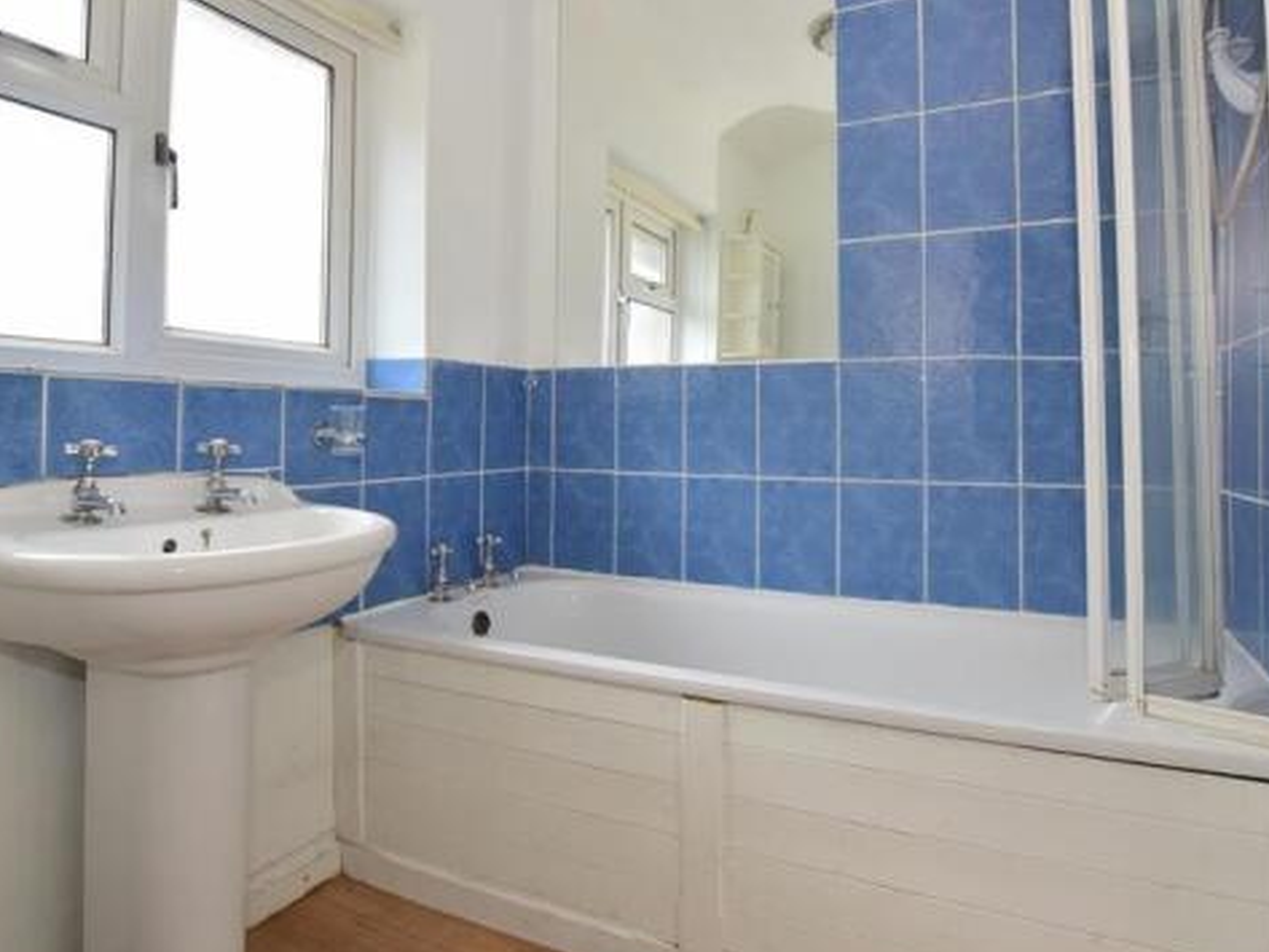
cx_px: 679
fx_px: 733
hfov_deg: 81.6
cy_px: 409
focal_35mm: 20
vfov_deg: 65.7
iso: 400
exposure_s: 1/15
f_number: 6.3
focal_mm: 10
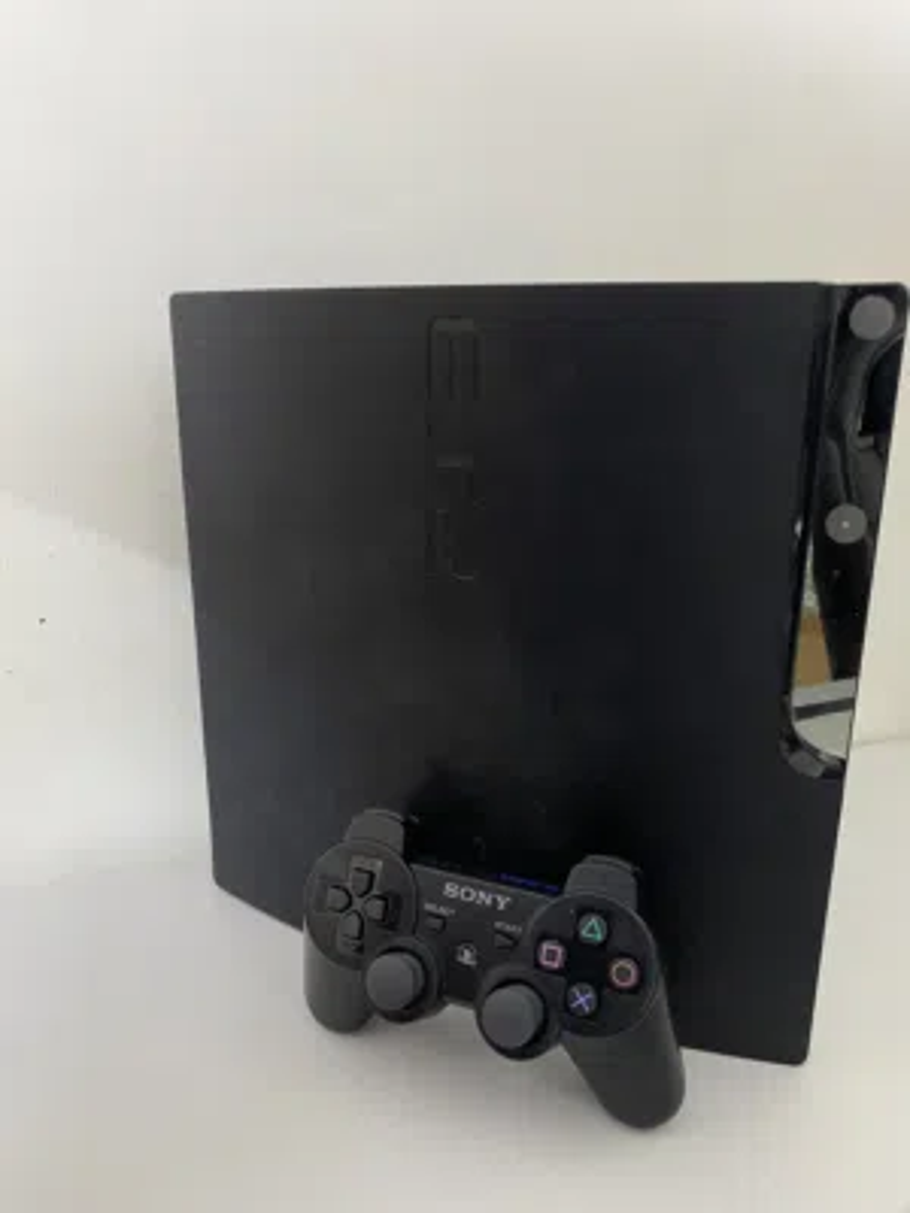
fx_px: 911
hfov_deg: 53.1
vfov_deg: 67.3
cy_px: 606
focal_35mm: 26
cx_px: 455
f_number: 1.8
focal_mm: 4.25
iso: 500
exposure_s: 1/56
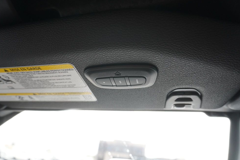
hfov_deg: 71.5
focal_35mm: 25
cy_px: 82
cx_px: 118
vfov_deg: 51.3
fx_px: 167
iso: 320
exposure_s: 1/60
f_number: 4
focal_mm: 16
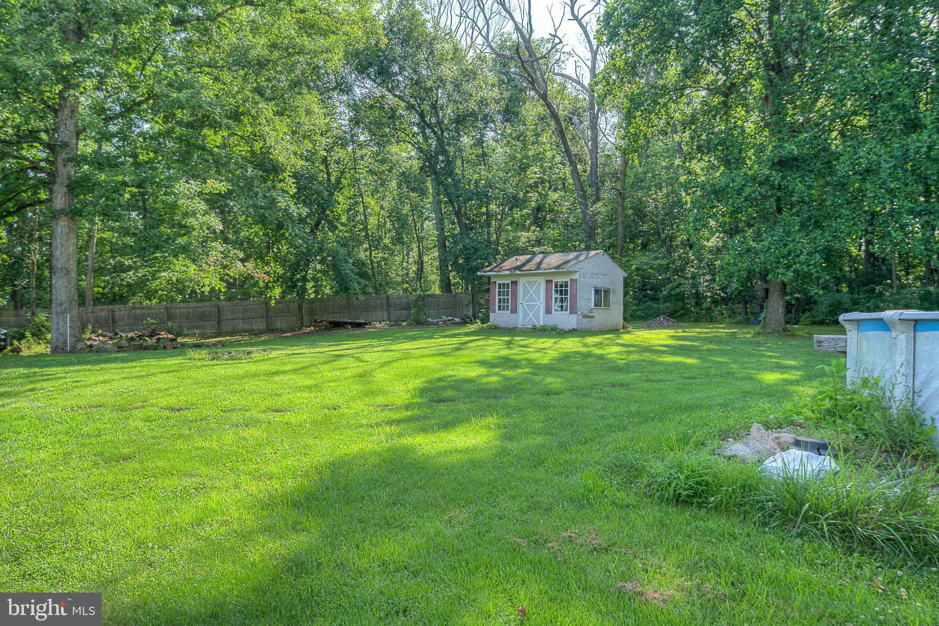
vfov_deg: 53.1
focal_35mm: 24
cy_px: 313
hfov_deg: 73.7
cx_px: 470
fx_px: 626
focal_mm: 24
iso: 100
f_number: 8
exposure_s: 1/30
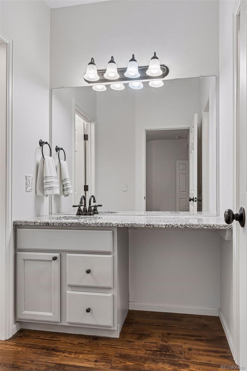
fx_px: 268
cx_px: 124
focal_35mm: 26
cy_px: 186
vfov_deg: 69.4
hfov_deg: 49.6
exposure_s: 1/6
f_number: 9
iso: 400
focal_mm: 26
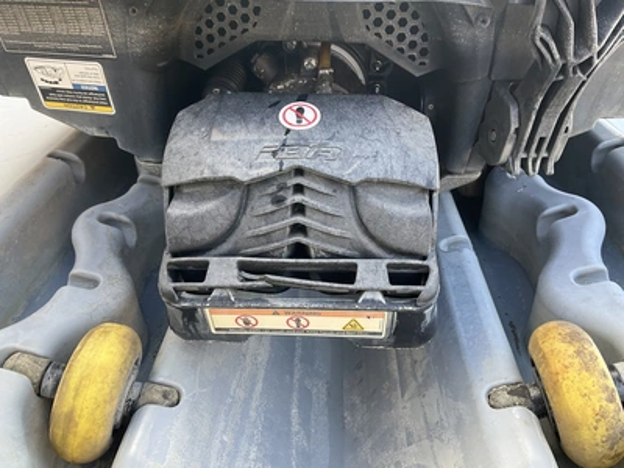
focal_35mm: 29
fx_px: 523
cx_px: 312
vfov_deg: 48.2
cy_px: 234
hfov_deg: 61.7
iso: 25
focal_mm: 3
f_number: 1.8
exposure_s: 1/122
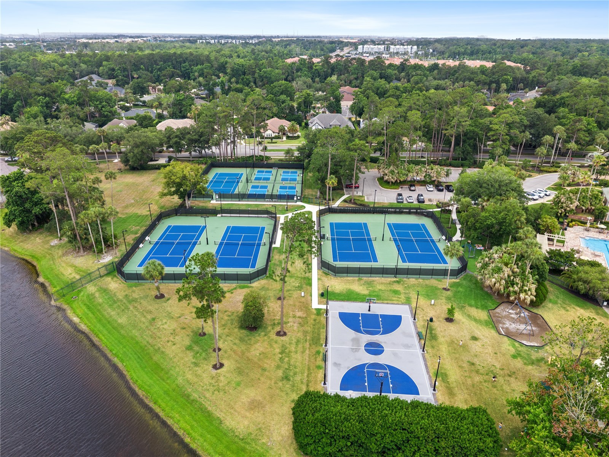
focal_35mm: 24
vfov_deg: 56.8
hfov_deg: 71.6
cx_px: 304
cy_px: 228
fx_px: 422
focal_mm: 8.7
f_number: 1.8
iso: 100
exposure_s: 1/1250
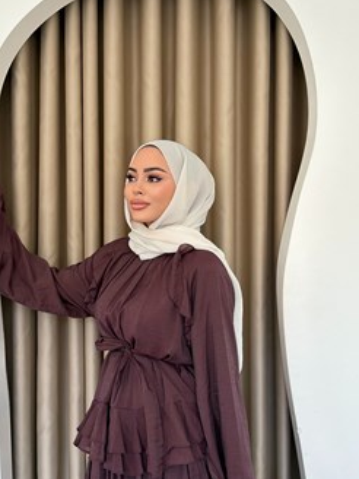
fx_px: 539
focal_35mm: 39
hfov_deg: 36.7
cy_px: 234
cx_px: 150
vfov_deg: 47.9
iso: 200
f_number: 1.78
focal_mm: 6.76
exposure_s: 1/325
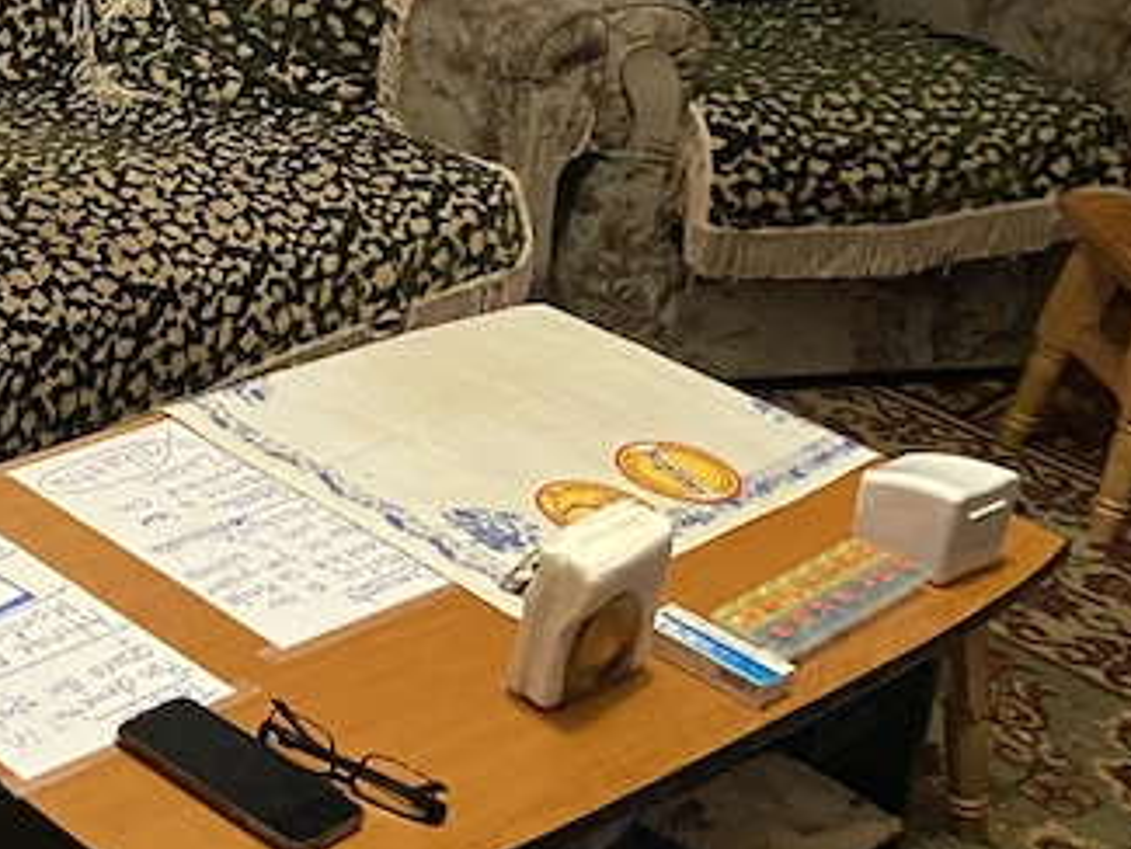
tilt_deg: -15.9
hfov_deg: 21.4
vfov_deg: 17.8
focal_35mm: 80
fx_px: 2615
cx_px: -445
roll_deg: -3.0
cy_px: -90
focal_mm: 4.25
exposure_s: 1/25
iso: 640
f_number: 1.8
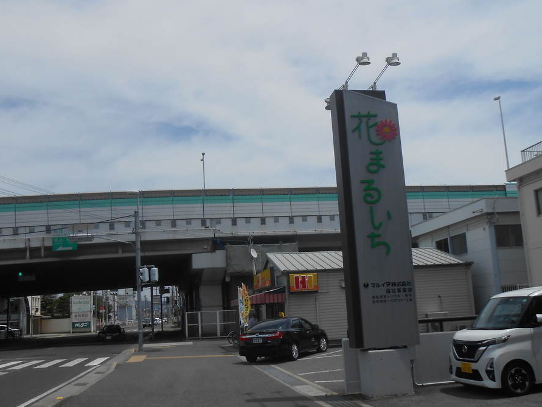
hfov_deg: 52.6
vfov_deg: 40.7
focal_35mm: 35
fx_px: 548
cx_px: 259
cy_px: 228
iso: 100
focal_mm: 4.6
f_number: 11.5
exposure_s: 1/250
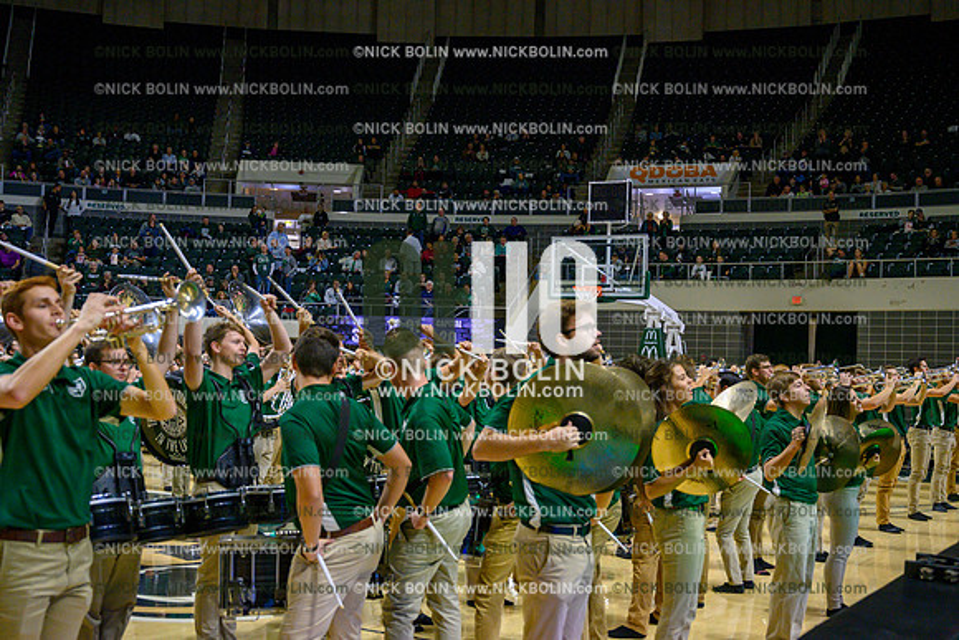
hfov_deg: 44.5
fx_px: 1172
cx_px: 480
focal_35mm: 44
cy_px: 320
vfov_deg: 30.5
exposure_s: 1/800
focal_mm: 44
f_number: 4.5
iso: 3200
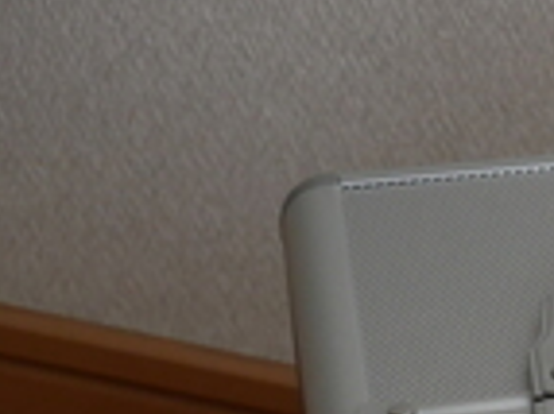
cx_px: 1143
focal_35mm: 277
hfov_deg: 6.9
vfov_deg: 5.3
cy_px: 733
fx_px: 4429
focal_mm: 33
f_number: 5.1
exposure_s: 1/80
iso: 800
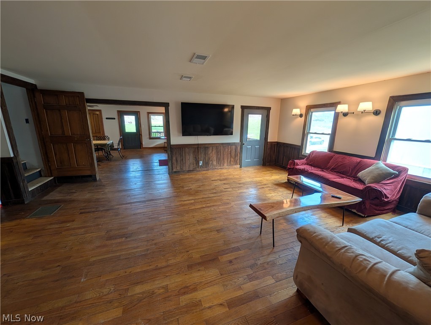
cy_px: 162
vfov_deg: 94.6
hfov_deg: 110.5
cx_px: 216
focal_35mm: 12
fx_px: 150
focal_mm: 2.02
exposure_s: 1/120
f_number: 1.7
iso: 70
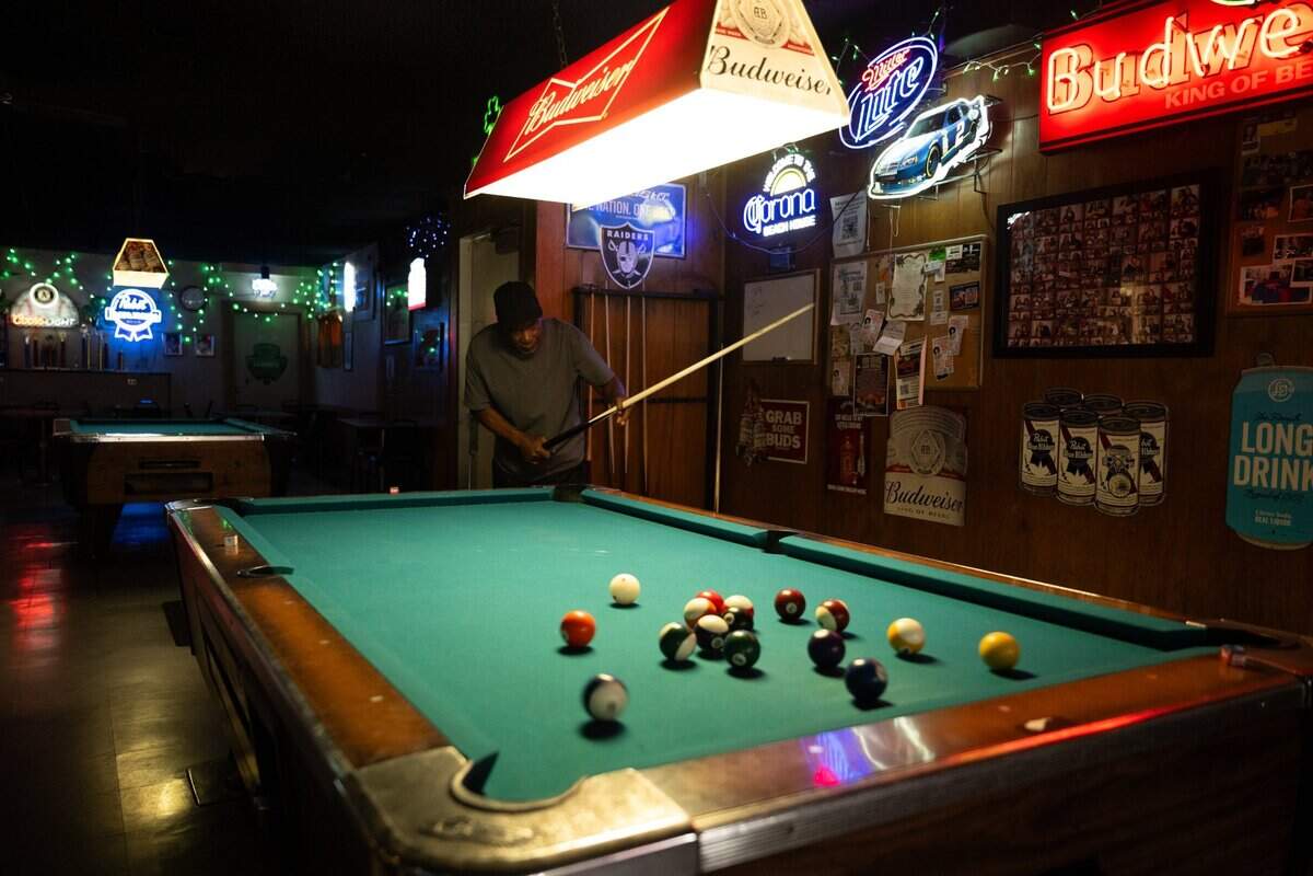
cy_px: 438
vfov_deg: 49.6
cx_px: 656
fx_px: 948
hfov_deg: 69.4
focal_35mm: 26
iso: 2000
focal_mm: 26
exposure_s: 1/160
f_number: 2.8
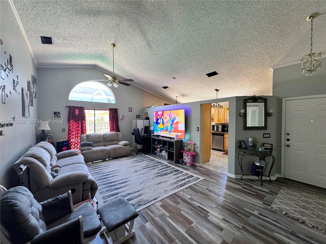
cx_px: 163
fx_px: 132
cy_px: 122
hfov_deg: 102.1
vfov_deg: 85.7
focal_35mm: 14
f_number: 2.2
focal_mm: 2.22
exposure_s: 1/75
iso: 320
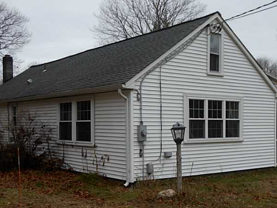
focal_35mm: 51
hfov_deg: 37.5
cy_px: 127
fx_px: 408
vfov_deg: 28.5
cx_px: 148
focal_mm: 6.8
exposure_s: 1/80
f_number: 3.6
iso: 80
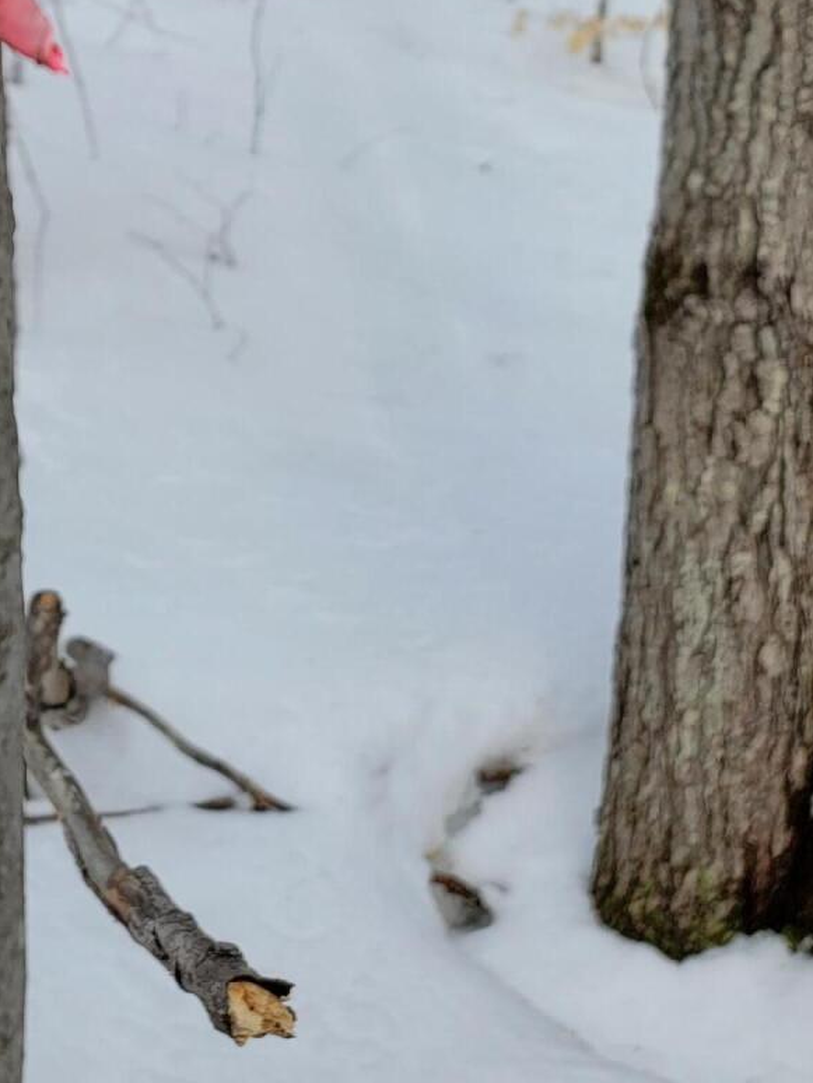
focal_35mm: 62
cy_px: -115
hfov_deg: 21.5
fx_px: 1940
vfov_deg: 28.3
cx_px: -231
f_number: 1.8
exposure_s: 1/205
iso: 16
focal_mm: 6.7
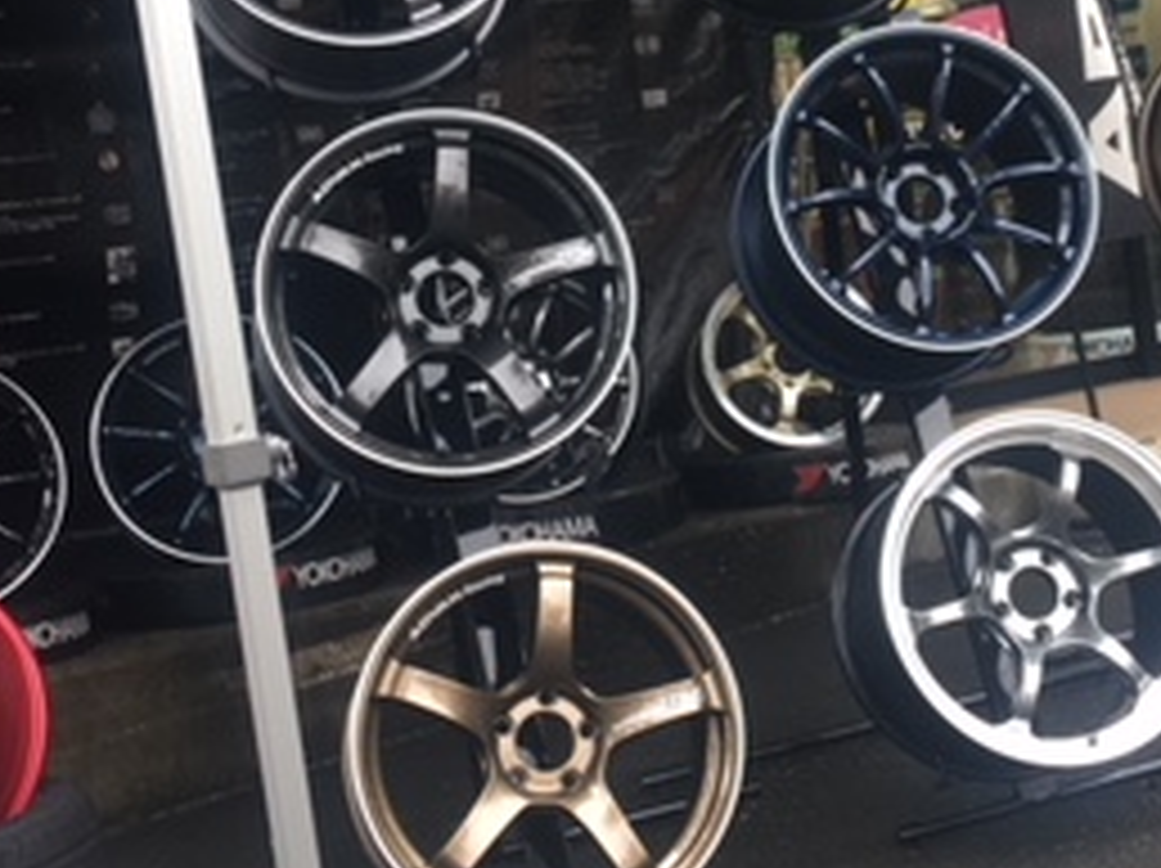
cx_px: 720
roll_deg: +7.8
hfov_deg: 27.0
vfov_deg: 20.4
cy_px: 342
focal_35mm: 72
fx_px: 2413
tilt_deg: -1.1
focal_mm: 4.15
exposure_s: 1/120
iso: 40
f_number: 2.2
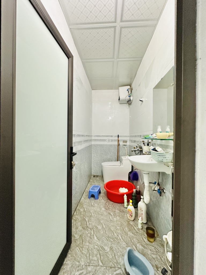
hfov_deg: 85.7
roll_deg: +0.1
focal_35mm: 14
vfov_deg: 102.1
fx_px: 111
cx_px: 103
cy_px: 138
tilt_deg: +0.0
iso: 320
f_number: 2.2
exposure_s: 1/50
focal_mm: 2.22
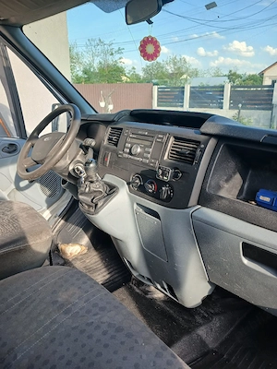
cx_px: 138
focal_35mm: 27
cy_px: 184
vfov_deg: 65.3
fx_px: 288
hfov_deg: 51.4
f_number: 1.8
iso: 32
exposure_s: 1/101
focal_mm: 3.98
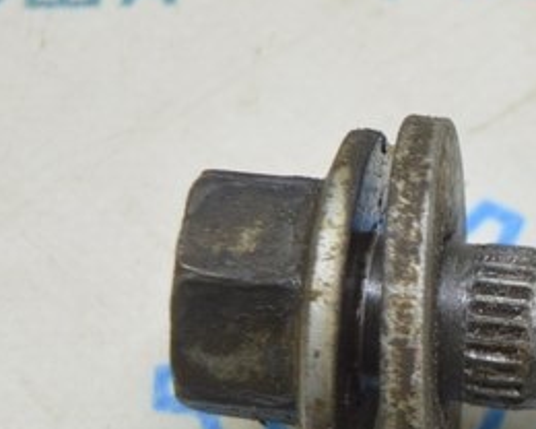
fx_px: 3075
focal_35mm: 194
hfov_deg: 9.5
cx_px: 915
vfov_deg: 7.8
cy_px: 618
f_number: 5.6
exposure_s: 1/20
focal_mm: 35
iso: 400
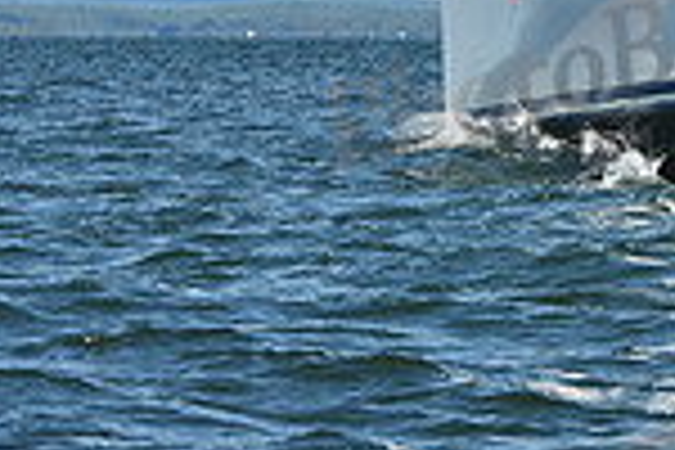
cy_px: -241
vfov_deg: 3.0
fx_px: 8437
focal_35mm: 450
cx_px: 1192
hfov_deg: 4.5
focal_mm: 116
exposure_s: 1/800
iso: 320
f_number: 13
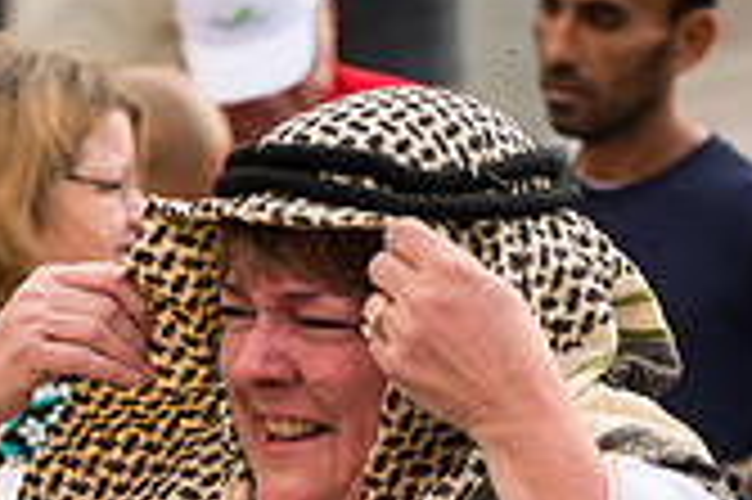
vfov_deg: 7.1
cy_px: 770
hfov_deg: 10.8
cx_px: 117
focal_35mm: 189
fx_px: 3944
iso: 200
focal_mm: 70
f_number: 2.8
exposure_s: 1/1250
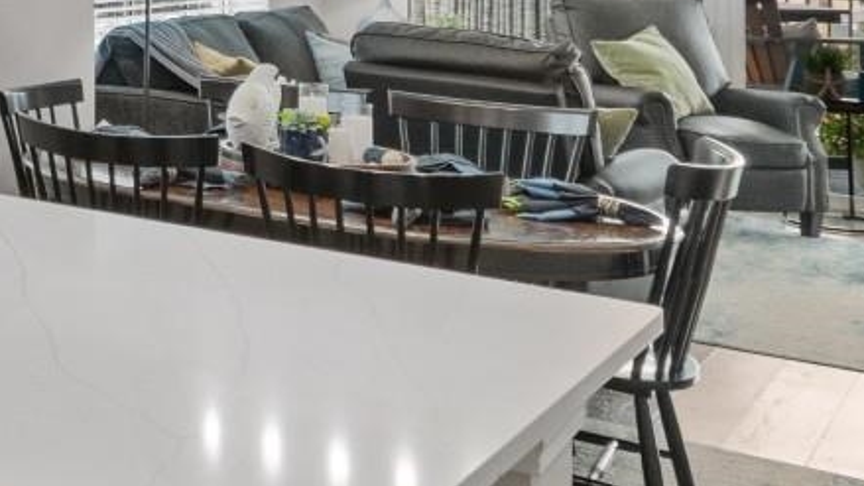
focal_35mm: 58
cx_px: -376
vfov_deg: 19.5
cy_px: -104
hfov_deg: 27.2
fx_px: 1329
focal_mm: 10
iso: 100
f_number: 4.5
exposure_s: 1/15
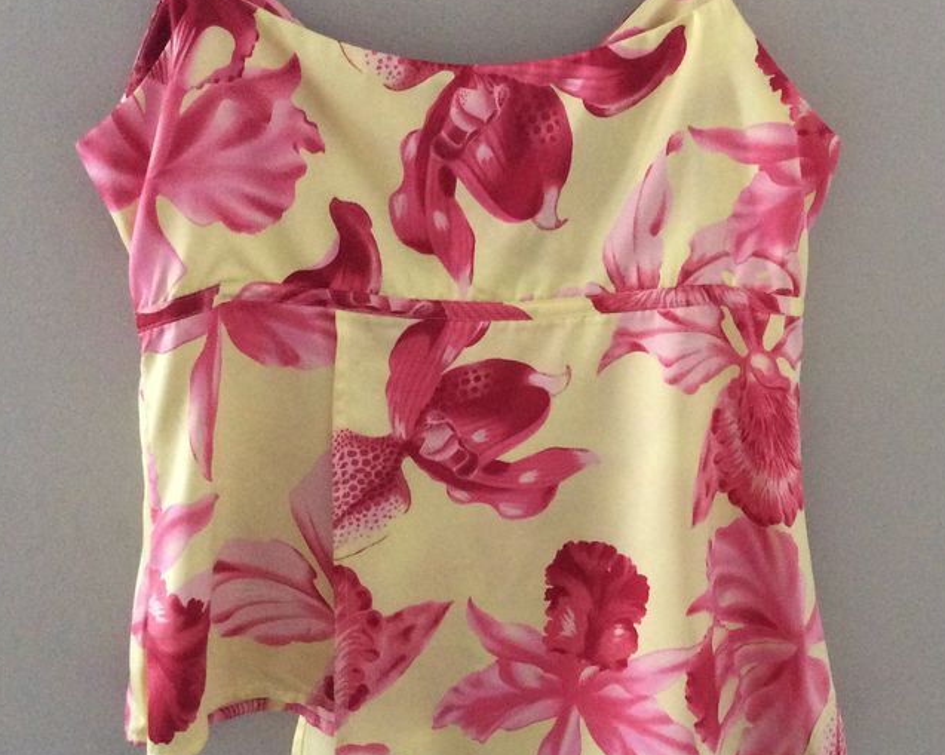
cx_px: 592
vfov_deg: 30.8
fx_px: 1370
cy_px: 391
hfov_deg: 37.8
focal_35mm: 49
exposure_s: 1/25
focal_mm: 3.3
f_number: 2.4
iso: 320
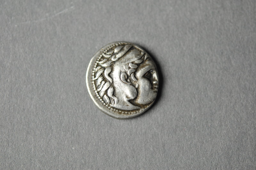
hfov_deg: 22.7
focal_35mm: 90
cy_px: 85
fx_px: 639
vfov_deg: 15.1
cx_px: 128
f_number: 3.3
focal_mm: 60
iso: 200
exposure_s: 1/50
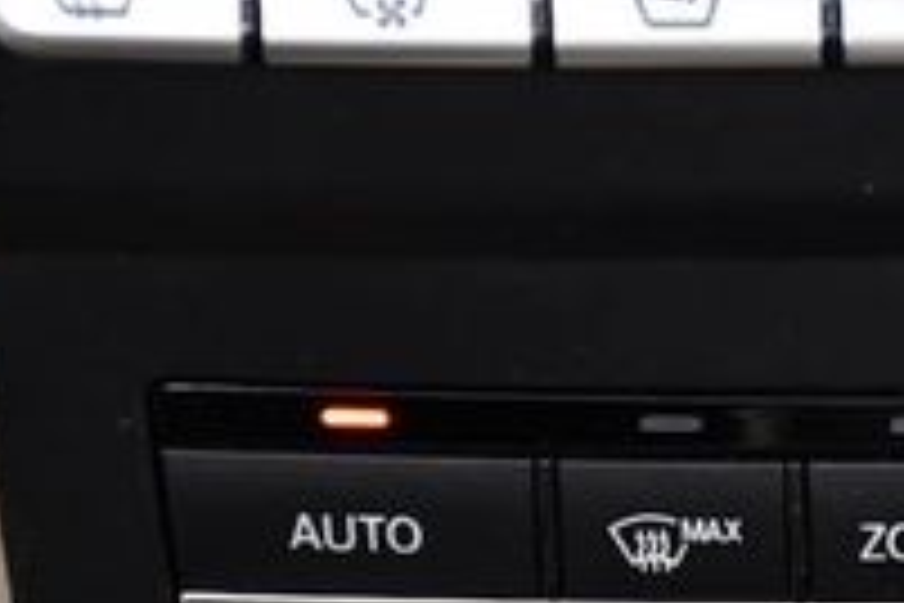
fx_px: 6704
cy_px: 731
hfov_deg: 7.6
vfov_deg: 5.1
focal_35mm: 267
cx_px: 1232
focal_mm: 56
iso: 2000
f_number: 5.6
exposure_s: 1/200
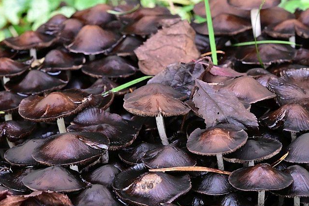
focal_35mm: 255
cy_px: 165
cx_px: 205
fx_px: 2190
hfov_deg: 8.1
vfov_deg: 5.4
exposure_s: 1/160
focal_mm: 135
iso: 6400
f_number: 11
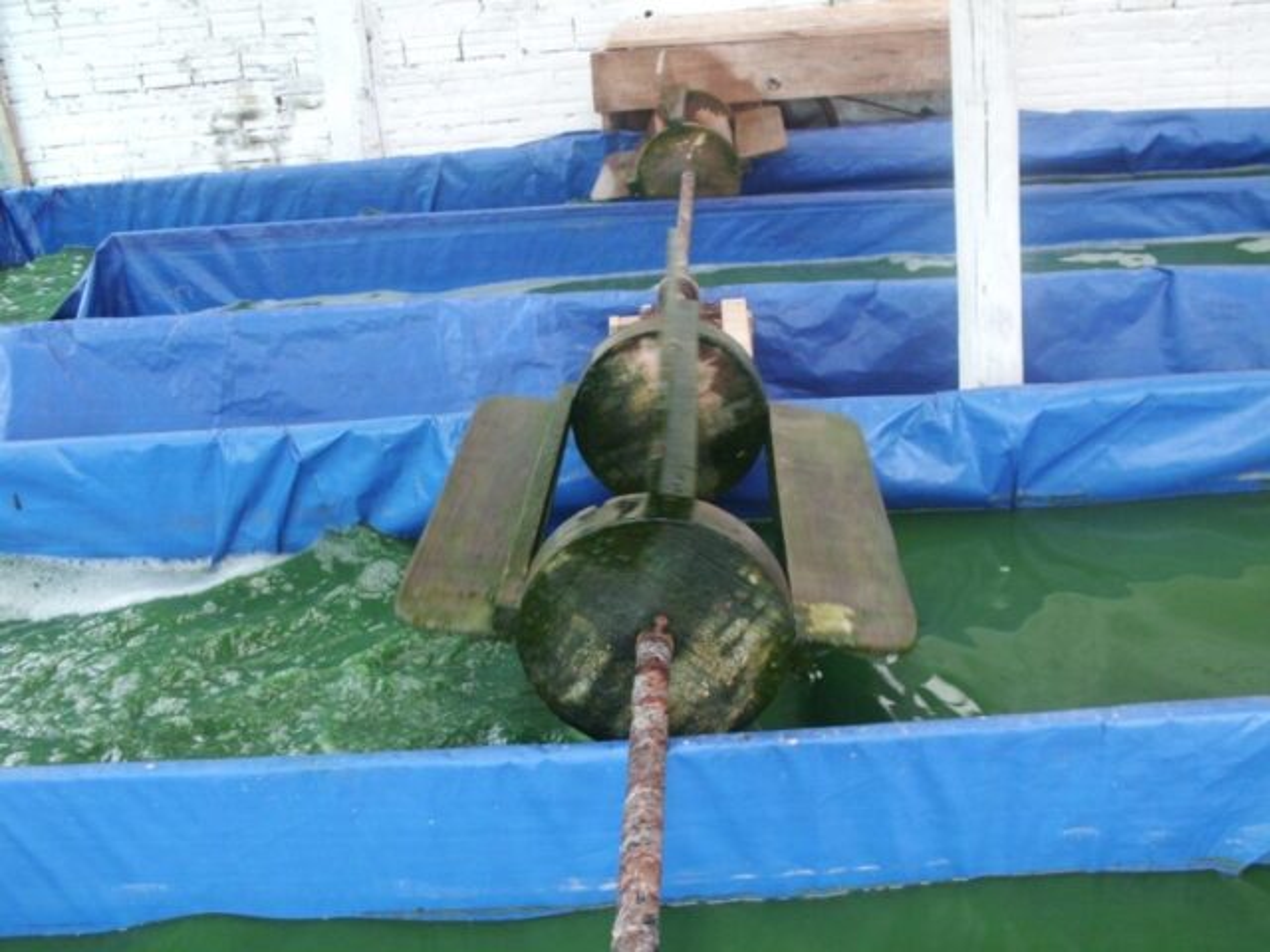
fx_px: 1321
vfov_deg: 39.7
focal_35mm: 36
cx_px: 635
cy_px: 476
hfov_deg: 51.4
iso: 200
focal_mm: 6.3
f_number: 2.9
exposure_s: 1/60
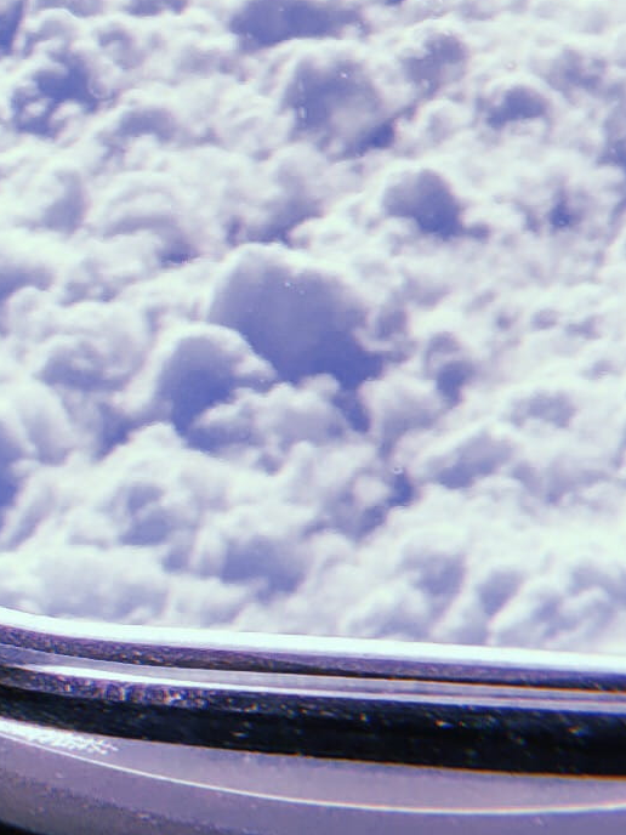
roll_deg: +6.7
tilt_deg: -7.2
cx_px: 84
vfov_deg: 11.4
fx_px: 3954
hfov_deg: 9.0
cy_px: -562
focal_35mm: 164
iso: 20
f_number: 1.8
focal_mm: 3.99
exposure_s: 1/2857
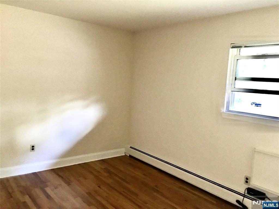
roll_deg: -3.0
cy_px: 104
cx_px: 140
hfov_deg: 61.7
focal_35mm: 29
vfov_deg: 48.2
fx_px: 234
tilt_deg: -5.6
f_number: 2.2
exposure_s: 1/15
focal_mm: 4.15
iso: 320
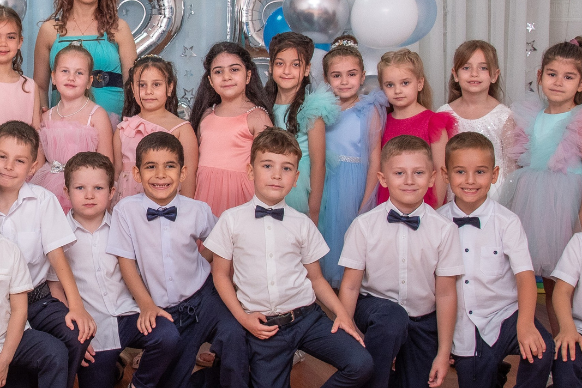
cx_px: 19
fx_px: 1374
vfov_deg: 16.1
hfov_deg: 23.1
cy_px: 141
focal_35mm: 85
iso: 640
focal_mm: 31
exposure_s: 1/160
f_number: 7.1
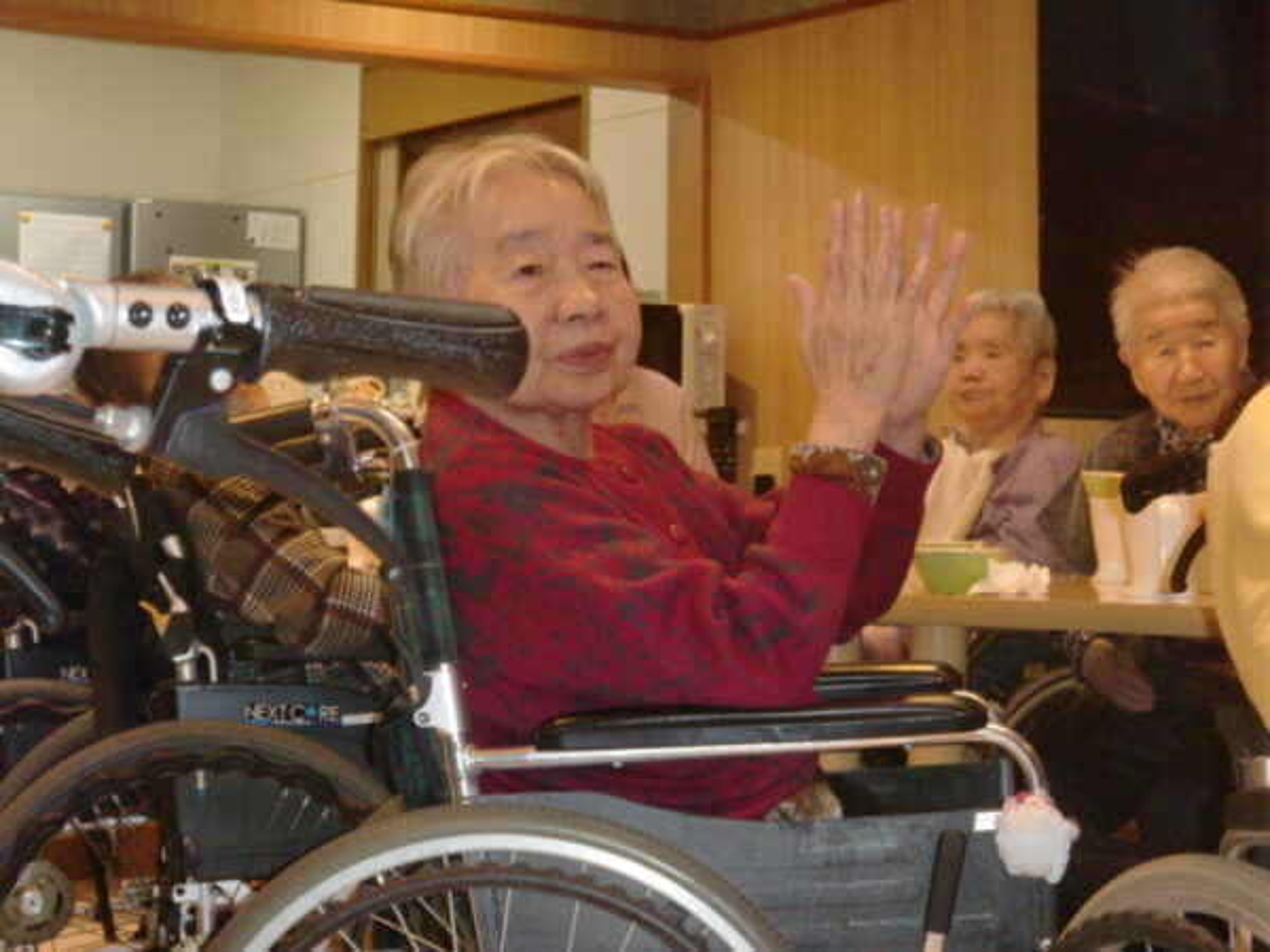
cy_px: 476
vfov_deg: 18.7
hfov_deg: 24.7
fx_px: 2898
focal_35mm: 79
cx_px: 635
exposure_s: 1/50
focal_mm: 13.91
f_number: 4.8
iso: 400
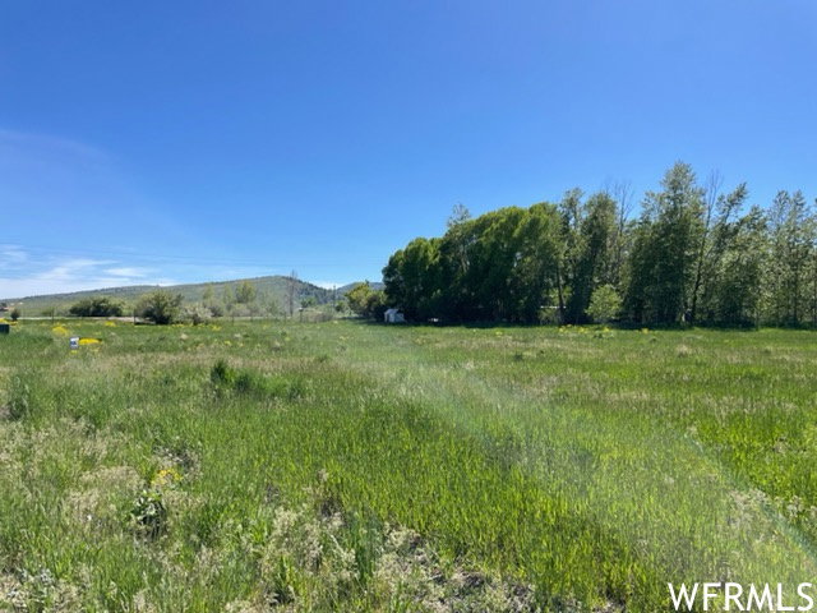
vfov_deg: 53.1
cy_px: 306
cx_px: 408
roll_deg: -1.2
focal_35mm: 26
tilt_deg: +2.3
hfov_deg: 67.3
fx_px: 614
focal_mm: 4.2
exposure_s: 1/3509
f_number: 1.6
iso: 32
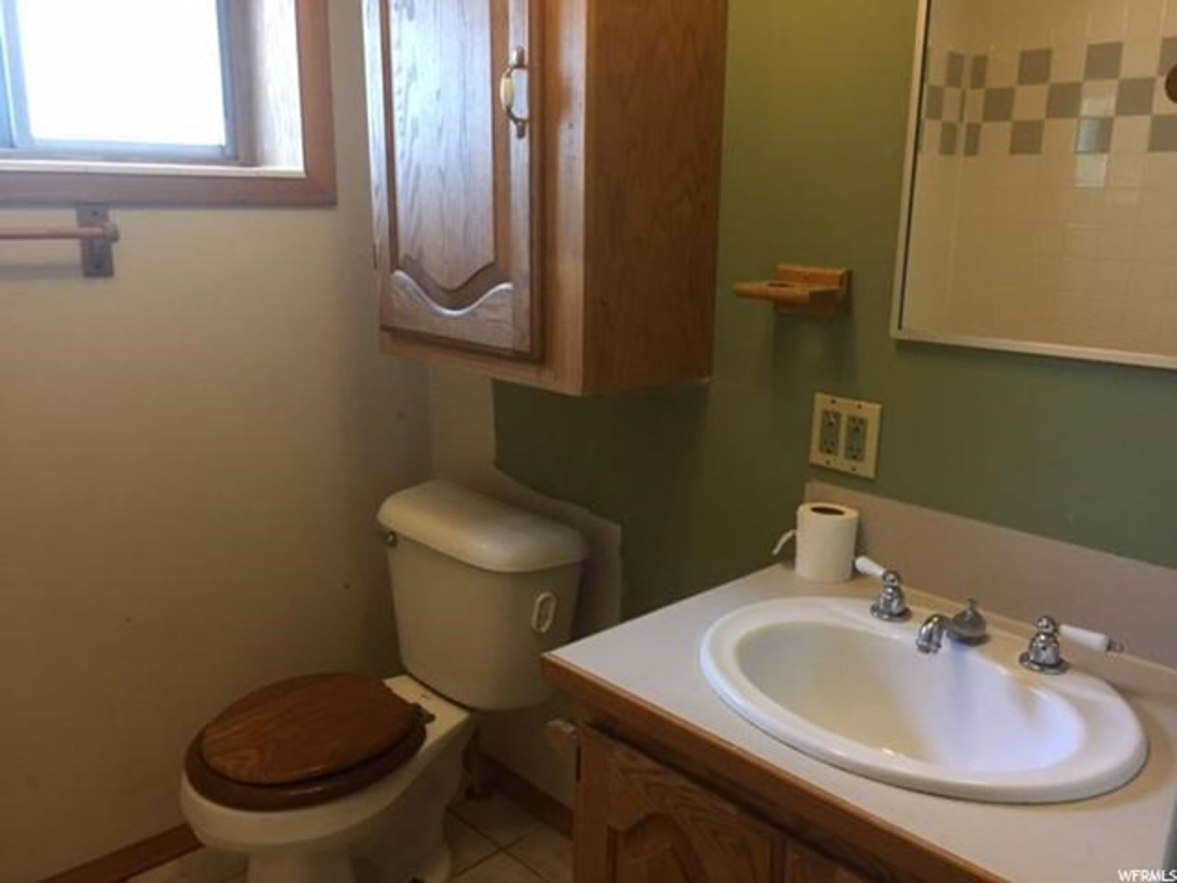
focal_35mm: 29
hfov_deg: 61.7
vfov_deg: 48.2
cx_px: 588
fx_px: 986
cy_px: 442
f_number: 2.2
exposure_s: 1/30
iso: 100
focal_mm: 4.15
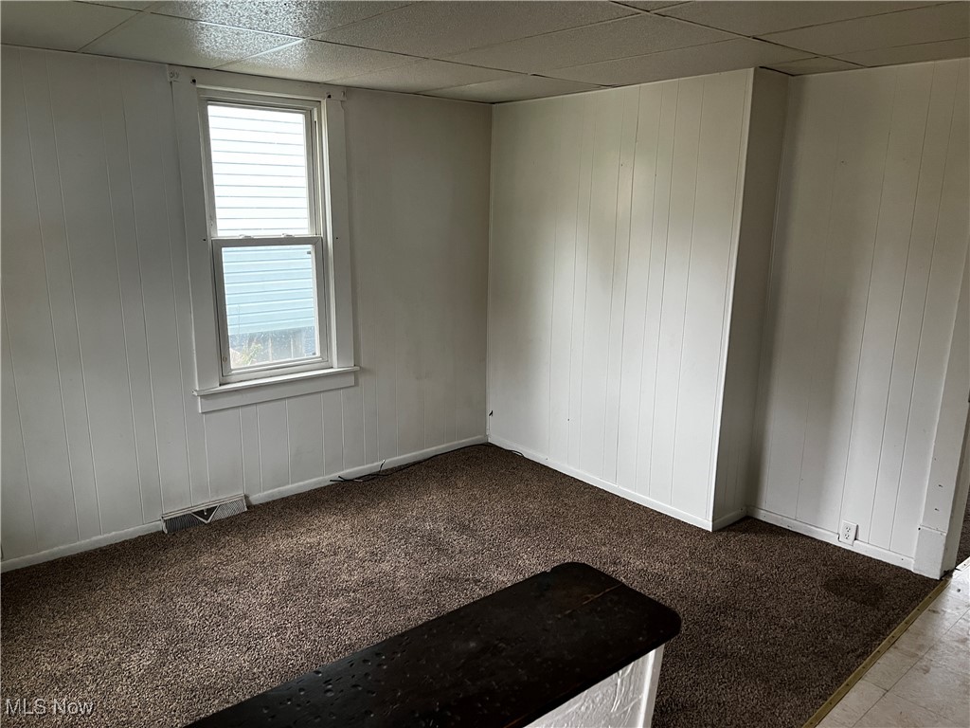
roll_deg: -0.7
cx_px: 485
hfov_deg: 67.3
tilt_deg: -14.6
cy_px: 364
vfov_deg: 53.1
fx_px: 729
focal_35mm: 26
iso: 200
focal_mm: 5.7
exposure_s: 1/60
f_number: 1.5
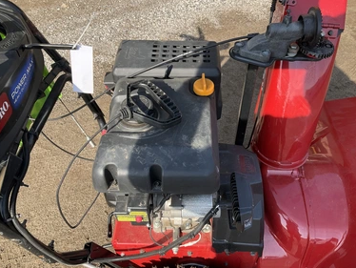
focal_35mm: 31
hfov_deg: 58.3
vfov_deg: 45.5
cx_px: 184
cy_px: 132
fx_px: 319
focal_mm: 3
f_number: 1.8
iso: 25
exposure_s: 1/473
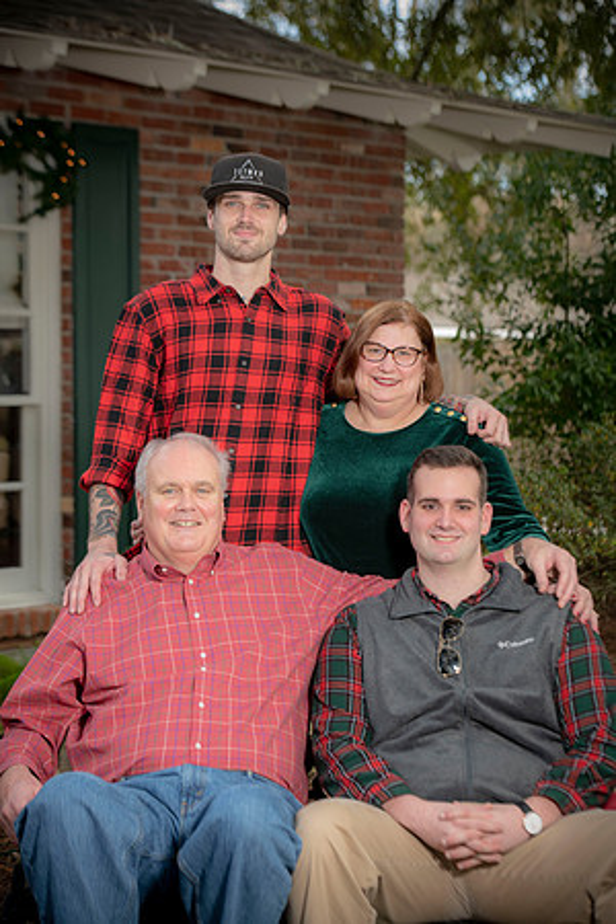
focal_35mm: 95
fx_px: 2438
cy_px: 462
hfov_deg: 14.4
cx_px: 308
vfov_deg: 21.5
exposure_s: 1/200
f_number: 5
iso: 320
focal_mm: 95
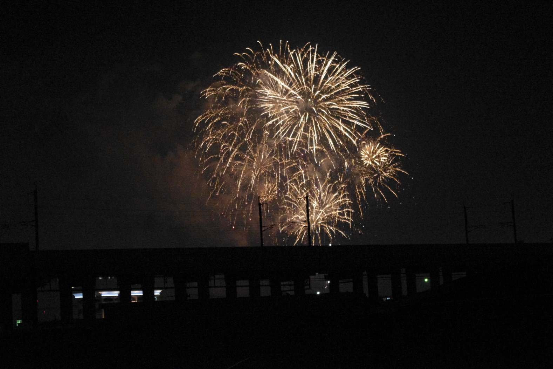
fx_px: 1275
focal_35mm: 83
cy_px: 183
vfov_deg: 16.5
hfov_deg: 24.5
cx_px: 275
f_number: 5.6
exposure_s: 1/30
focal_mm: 55
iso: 6400
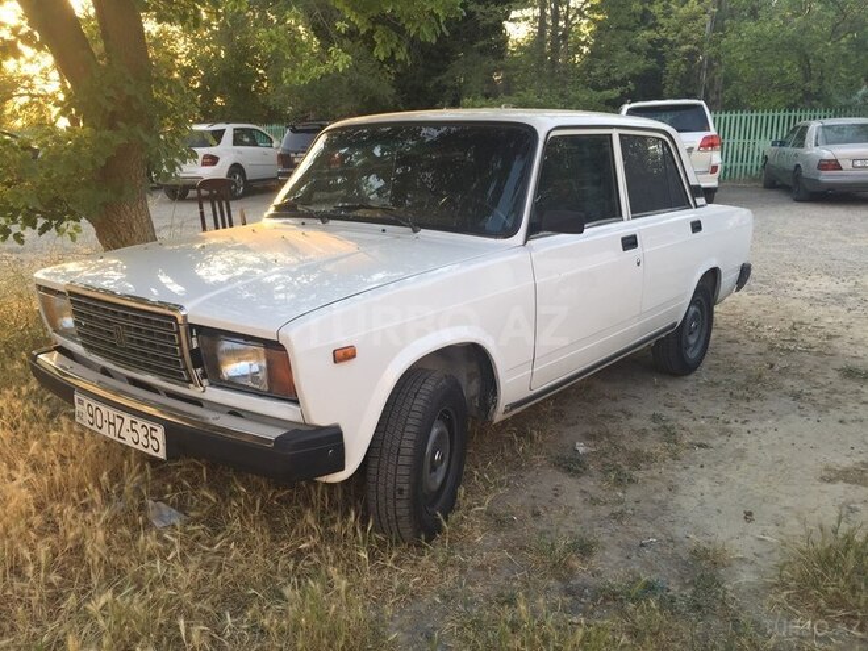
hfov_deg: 61.7
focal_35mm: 29
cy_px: 326
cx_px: 434
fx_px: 727
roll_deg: -0.7
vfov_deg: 48.2
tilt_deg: -16.7
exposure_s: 1/100
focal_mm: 4.15
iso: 32
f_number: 2.2
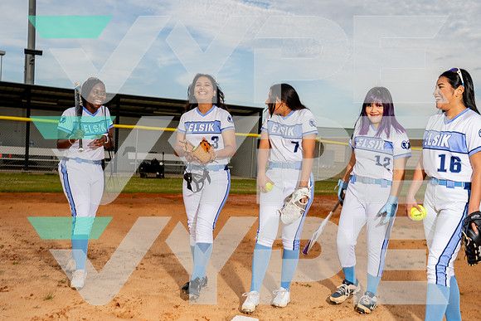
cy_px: 160
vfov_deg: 32.6
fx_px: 548
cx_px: 240
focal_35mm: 41
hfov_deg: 47.4
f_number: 8
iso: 160
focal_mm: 41
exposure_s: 1/250
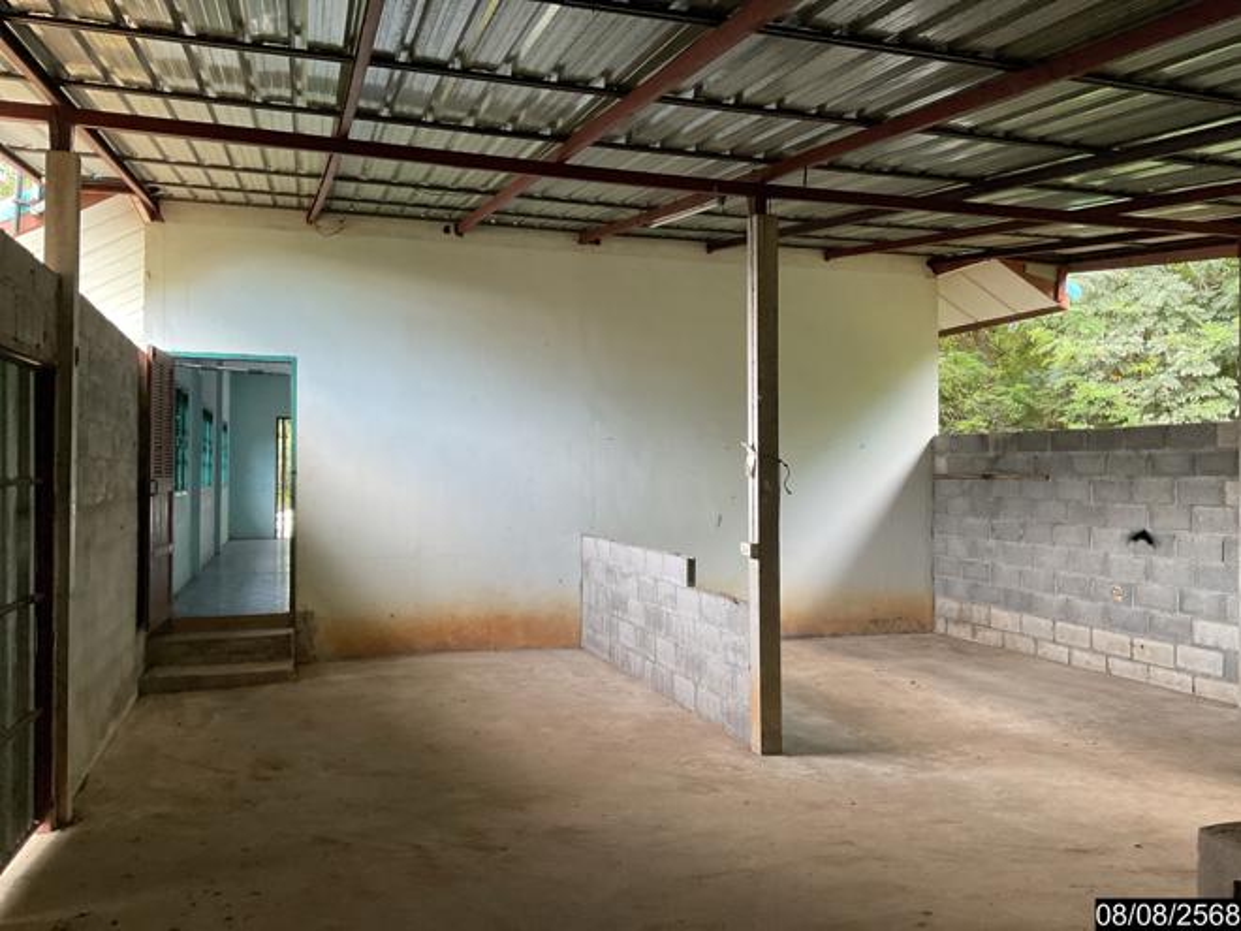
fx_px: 1040
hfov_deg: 61.7
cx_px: 620
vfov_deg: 48.2
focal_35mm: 29
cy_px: 466
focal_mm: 3
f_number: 1.8
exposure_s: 1/60
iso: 125
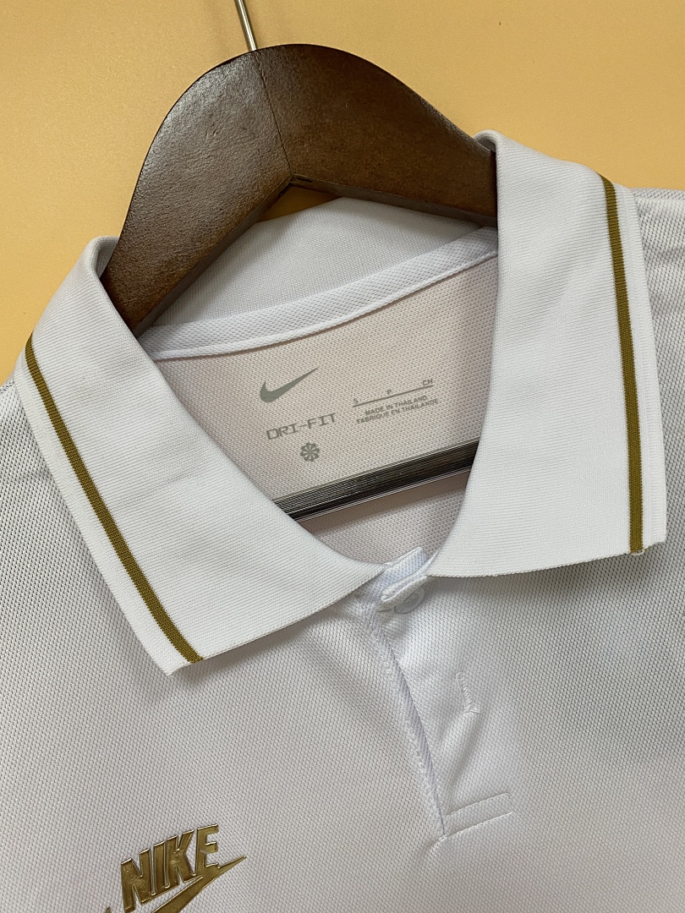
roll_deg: +17.0
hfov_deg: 53.1
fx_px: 686
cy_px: 456
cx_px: 342
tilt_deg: -1.3
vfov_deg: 67.3
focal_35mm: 26
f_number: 1.8
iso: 100
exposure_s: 1/50
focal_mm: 4.25
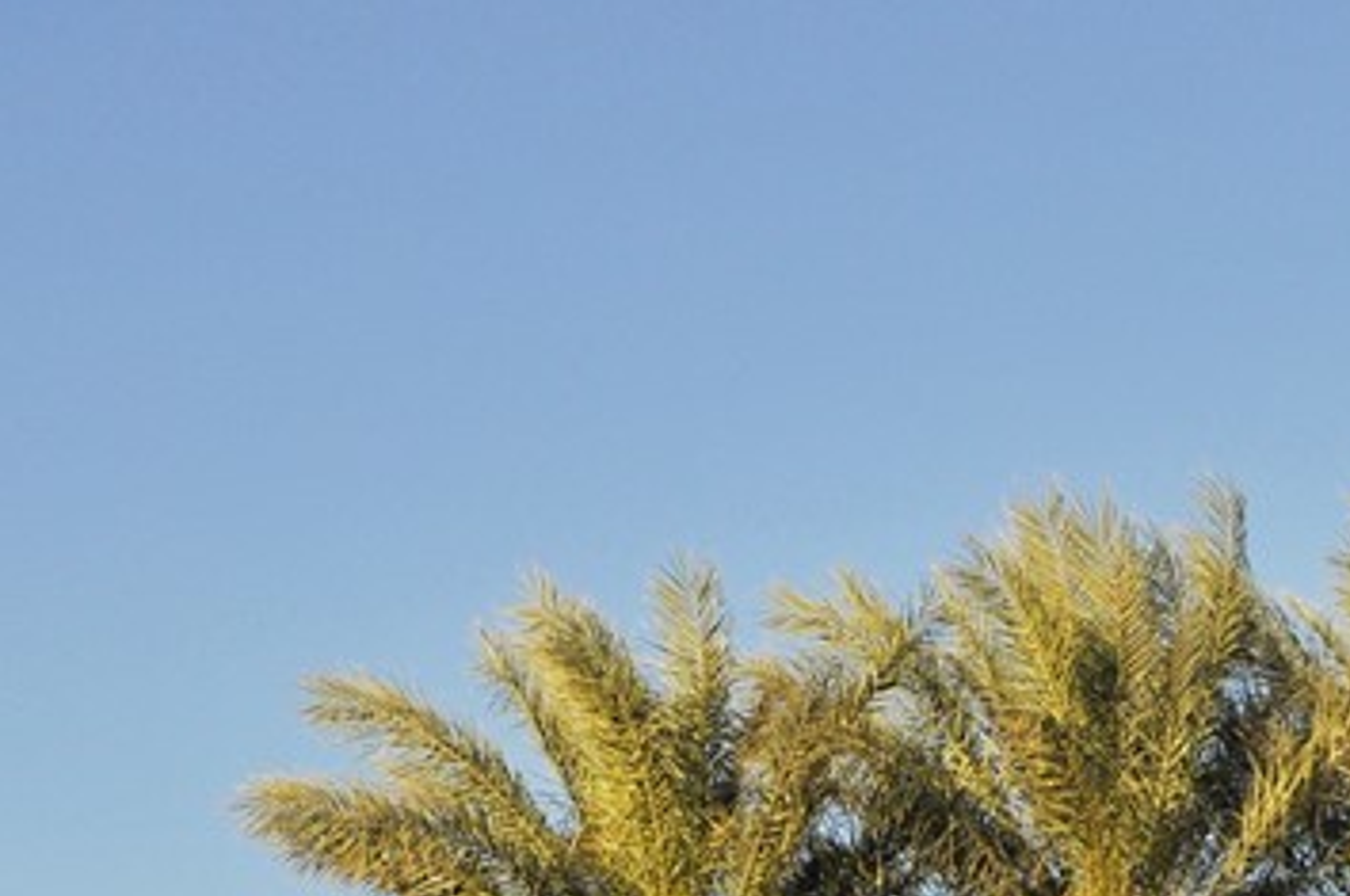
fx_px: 4494
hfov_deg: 17.1
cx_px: 542
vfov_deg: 11.1
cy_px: 1117
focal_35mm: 120
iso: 200
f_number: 10
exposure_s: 1/400
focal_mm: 26
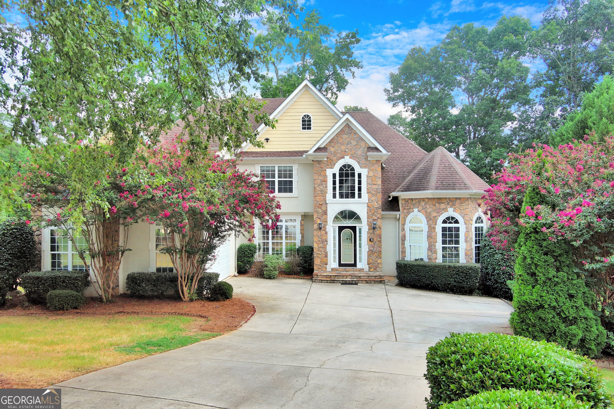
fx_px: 495
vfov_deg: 45.0
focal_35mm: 29
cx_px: 307
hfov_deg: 63.7
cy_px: 204
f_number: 2.8
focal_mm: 10.57
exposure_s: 1/1000
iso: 269
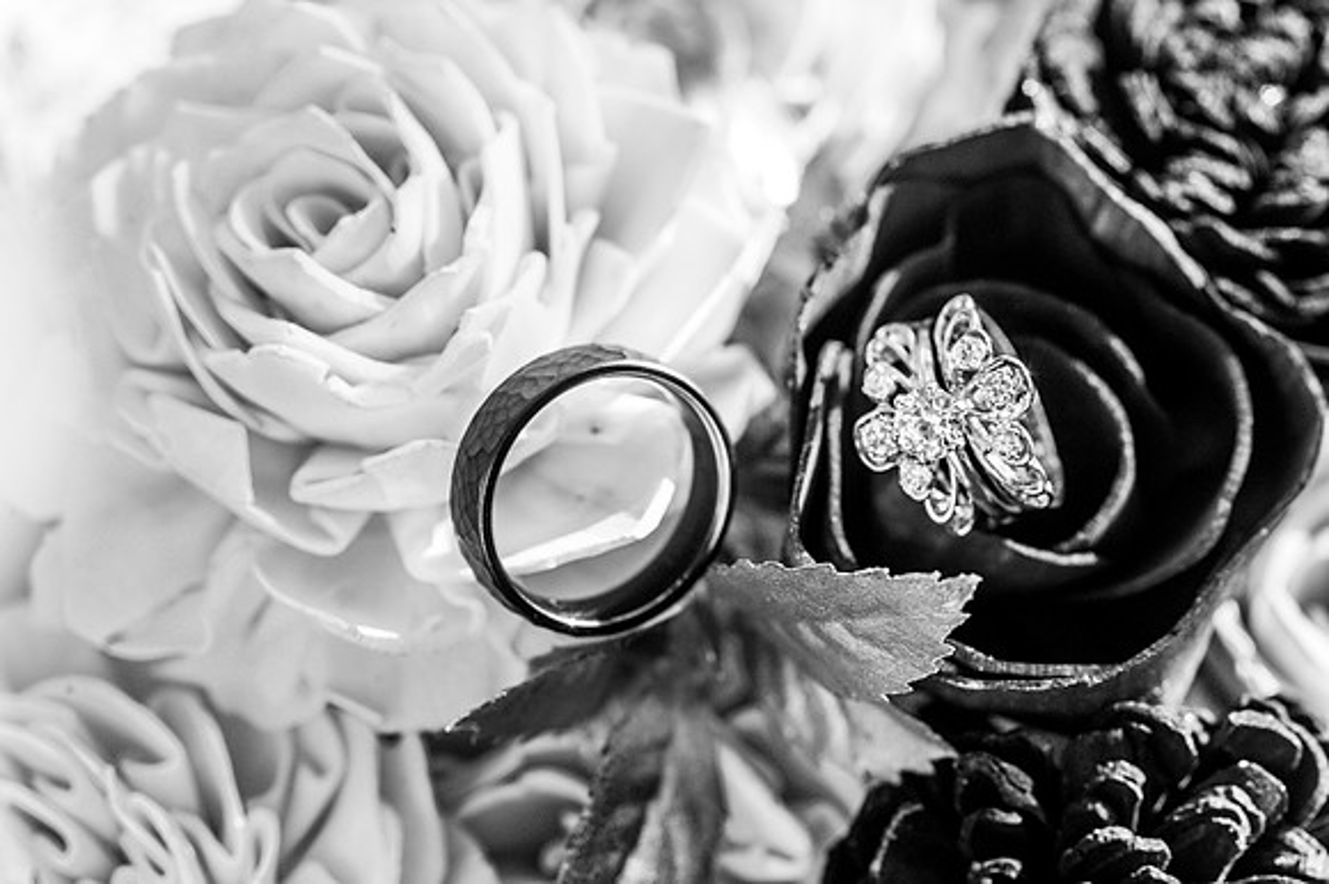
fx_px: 3874
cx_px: 664
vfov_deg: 13.0
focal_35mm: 105
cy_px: 442
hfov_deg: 19.5
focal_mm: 105
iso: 640
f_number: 8
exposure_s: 1/400
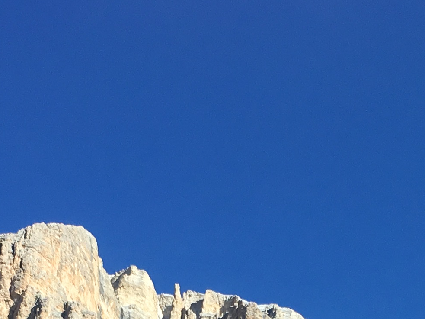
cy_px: 618
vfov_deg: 11.4
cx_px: 231
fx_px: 1461
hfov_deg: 16.6
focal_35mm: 119
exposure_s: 1/927
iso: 25
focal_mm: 4.15
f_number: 2.2
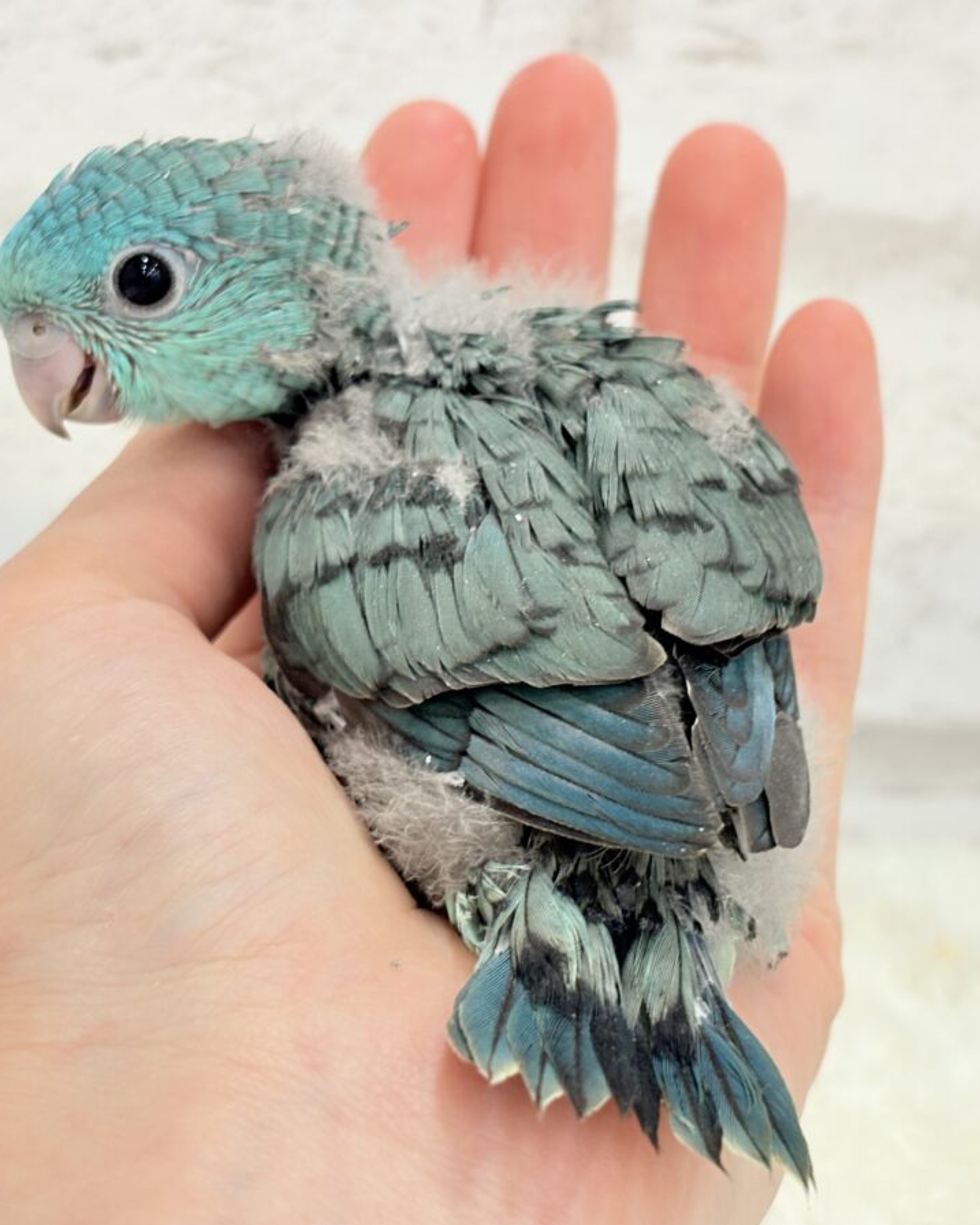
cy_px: 614
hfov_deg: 22.5
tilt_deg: -16.5
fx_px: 2465
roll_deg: -2.5
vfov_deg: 27.9
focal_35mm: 68
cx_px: 519
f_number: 1.6
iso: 50
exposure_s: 1/50
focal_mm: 5.96
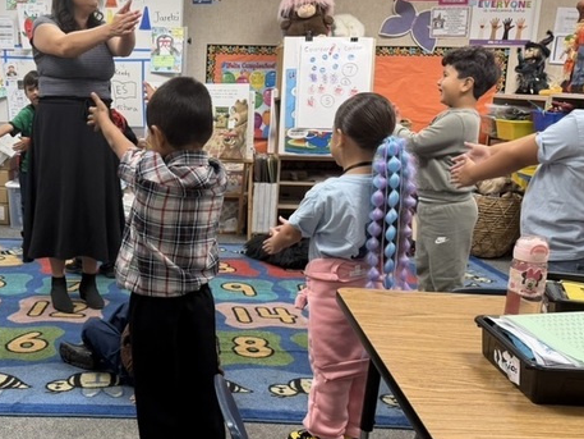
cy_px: 243
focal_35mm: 42
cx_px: 157
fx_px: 709
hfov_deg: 43.6
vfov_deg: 34.3
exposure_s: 1/60
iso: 160
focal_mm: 6.76
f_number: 1.78
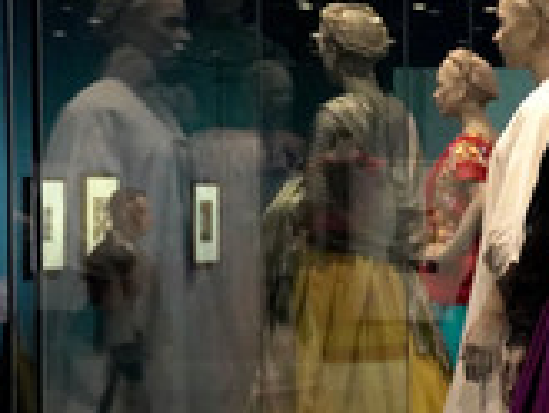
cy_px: 283
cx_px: 1105
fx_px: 2524
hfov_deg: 11.2
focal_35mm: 159
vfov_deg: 9.3
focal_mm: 38
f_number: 2.8
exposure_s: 1/125
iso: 12800
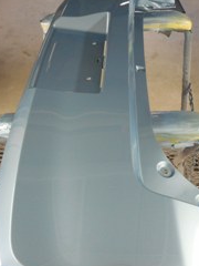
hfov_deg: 37.6
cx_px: 118
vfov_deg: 48.7
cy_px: 157
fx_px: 291
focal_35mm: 38
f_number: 3.7
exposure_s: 1/30
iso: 280
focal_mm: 4.5
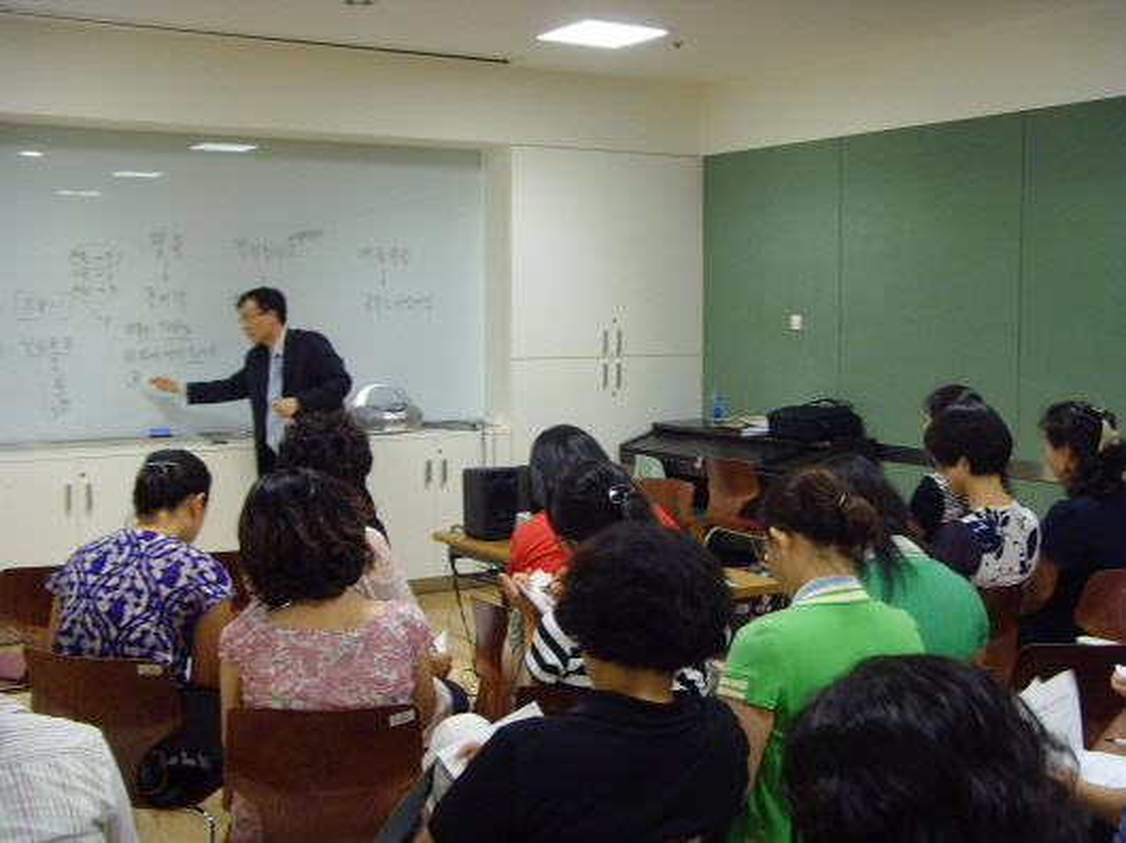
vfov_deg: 32.2
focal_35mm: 45
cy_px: 422
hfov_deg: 42.1
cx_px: 563
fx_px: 1463
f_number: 3.7
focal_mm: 7.7
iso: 200
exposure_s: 1/30
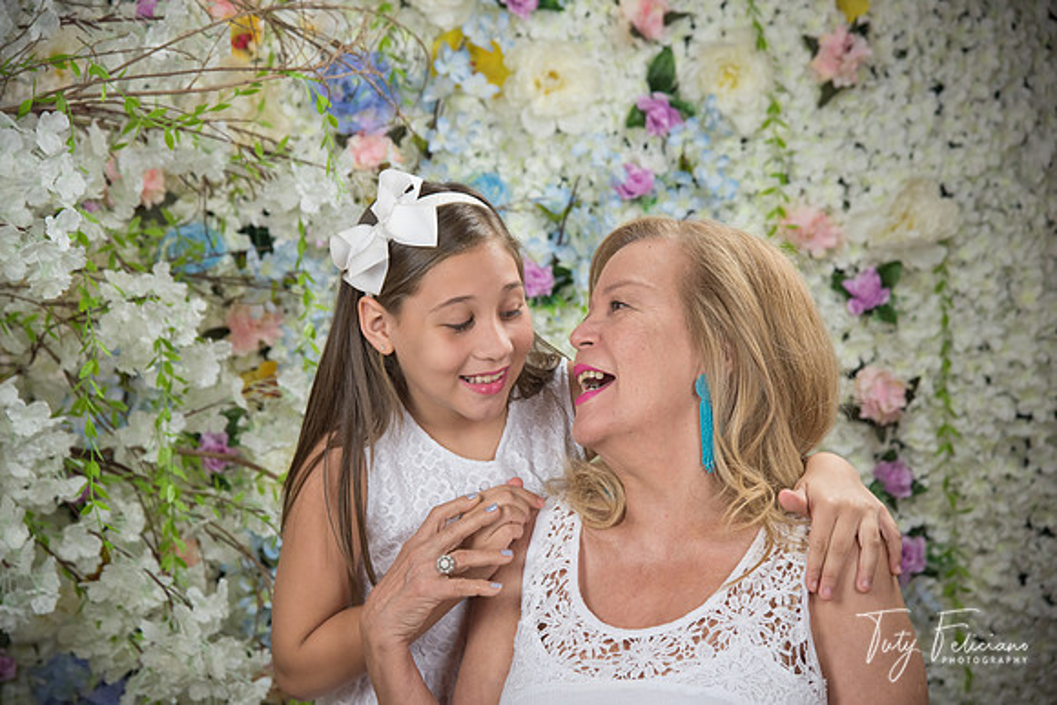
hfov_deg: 22.1
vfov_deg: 14.9
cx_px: 528
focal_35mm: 92
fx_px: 2702
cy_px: 352
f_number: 5
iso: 1250
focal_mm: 92
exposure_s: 1/125
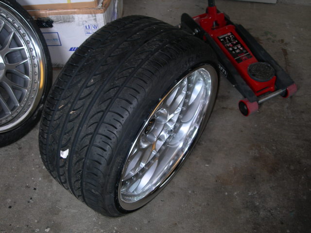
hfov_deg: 45.8
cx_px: 156
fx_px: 368
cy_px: 116
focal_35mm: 41
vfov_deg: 35.1
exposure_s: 1/60.1
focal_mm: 8.5
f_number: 2.9
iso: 50
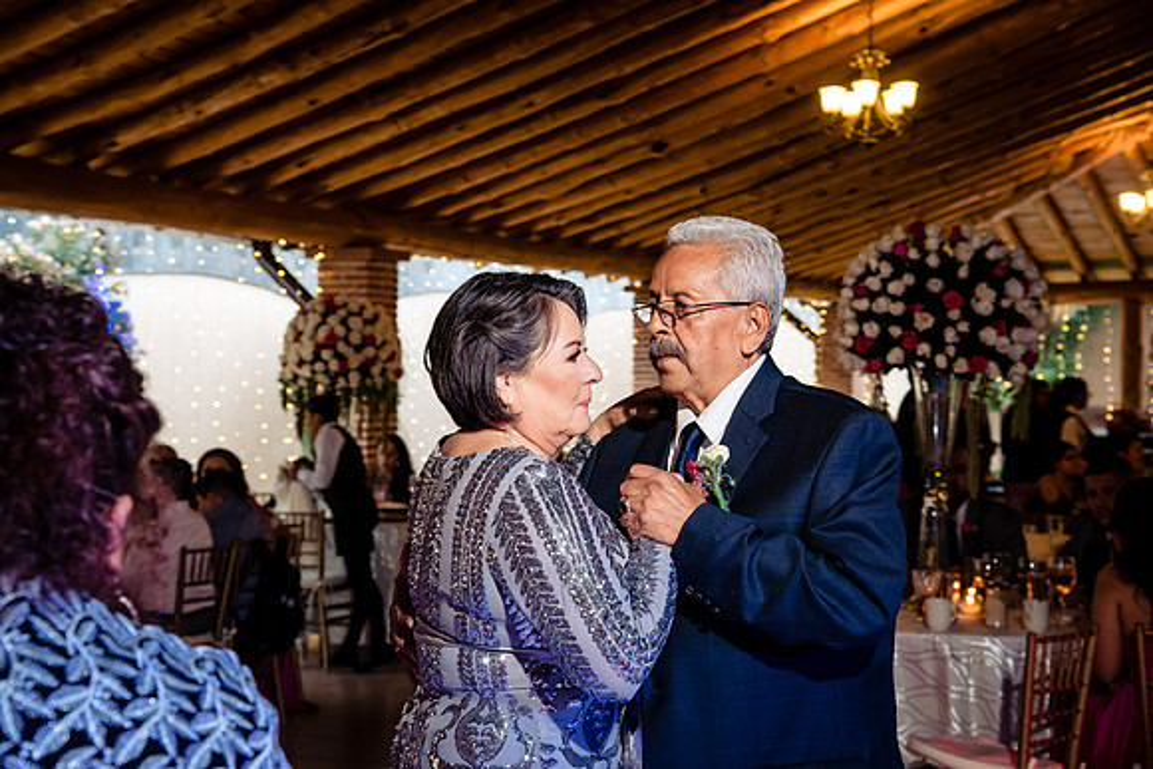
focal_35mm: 62
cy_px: 384
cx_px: 576
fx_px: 1986
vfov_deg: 21.9
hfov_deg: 32.4
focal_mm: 62
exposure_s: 1/80
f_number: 7.1
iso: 2000
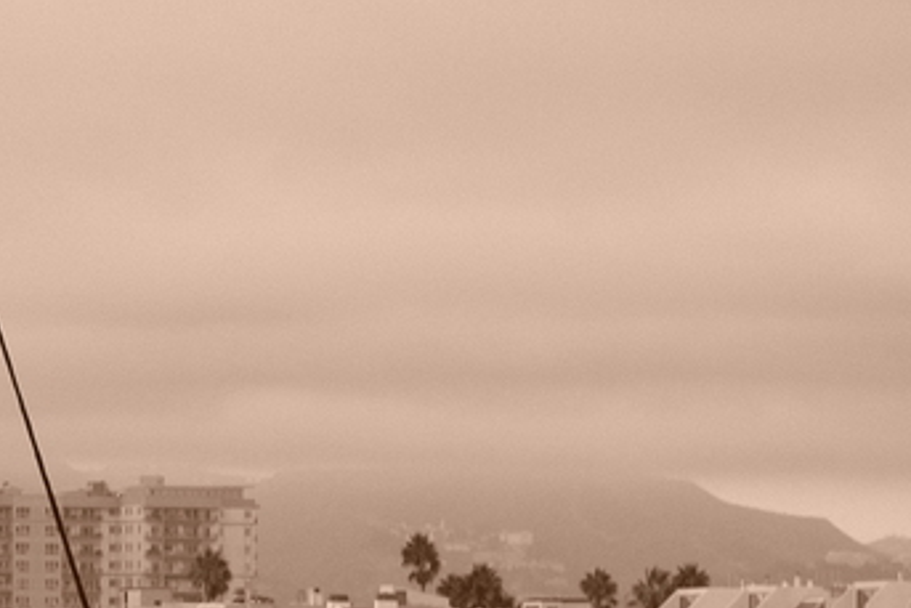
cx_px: -518
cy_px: 589
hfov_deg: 4.9
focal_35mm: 420
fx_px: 10632
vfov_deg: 3.3
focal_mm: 80
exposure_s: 1/210
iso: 400
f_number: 4.5
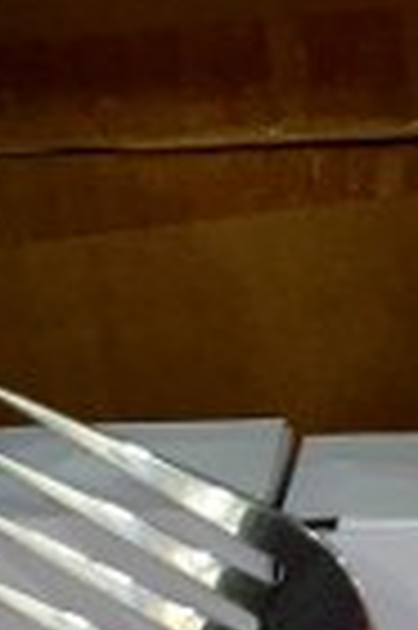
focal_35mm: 116
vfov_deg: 14.7
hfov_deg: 11.1
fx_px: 2025
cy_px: 1246
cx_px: 724
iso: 250
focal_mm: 4.32
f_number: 1.5
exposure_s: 1/100
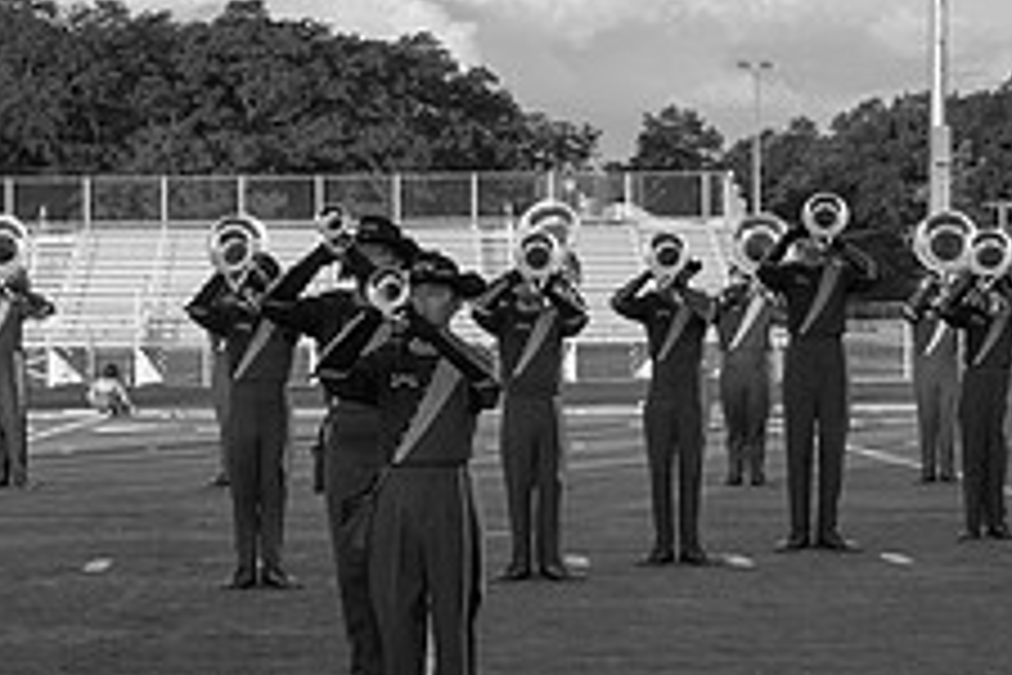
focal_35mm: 123
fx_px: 3457
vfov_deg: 11.1
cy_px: 448
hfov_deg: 16.6
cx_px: 450
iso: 640
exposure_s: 1/320
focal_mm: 38
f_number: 9
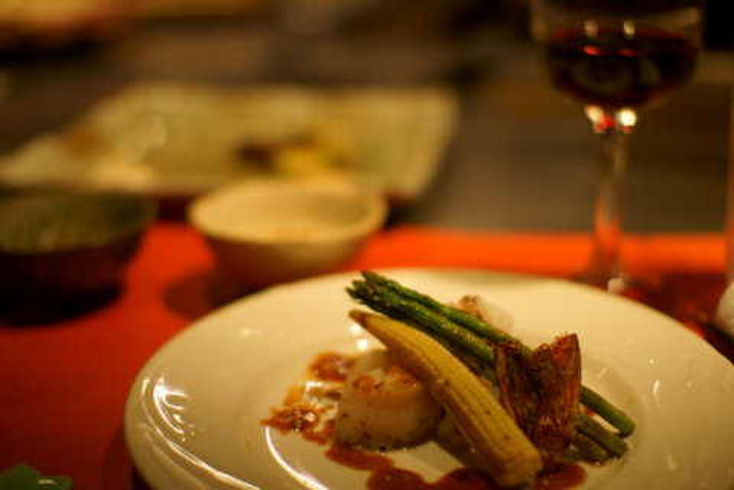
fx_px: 917
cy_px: 245
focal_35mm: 45
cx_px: 367
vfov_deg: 29.9
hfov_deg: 43.6
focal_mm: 30
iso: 200
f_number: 1.4
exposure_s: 1/125
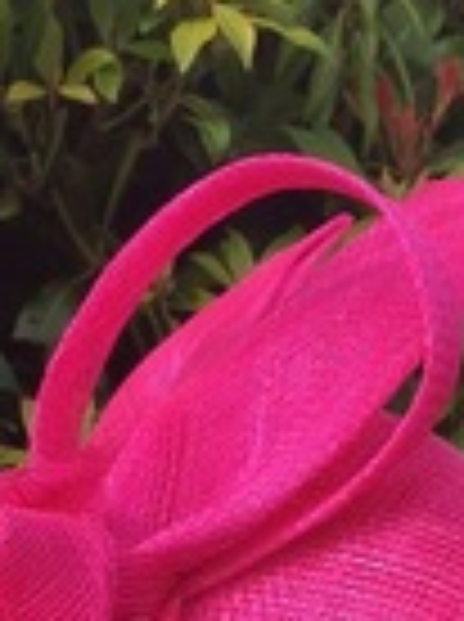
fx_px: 1775
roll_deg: -0.7
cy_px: 675
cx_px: 203
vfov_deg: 19.1
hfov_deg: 14.9
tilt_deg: -8.8
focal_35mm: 99
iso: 25
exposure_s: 1/668
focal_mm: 3.3
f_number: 2.4
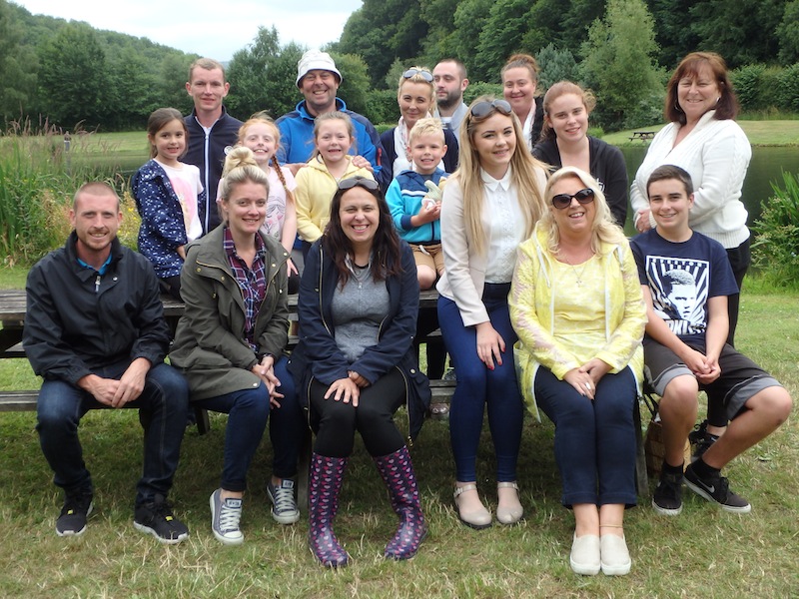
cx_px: 400
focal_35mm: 45
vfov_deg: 32.2
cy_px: 300
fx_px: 1039
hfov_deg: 42.1
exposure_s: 1/80
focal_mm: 8.1
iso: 160
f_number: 5.2
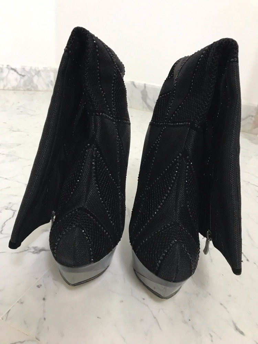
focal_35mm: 28
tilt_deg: -24.7
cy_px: 172
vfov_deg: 63.4
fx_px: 278
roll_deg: -6.7
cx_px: 129
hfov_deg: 49.7
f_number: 1.8
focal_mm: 3.99
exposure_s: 1/17
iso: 64
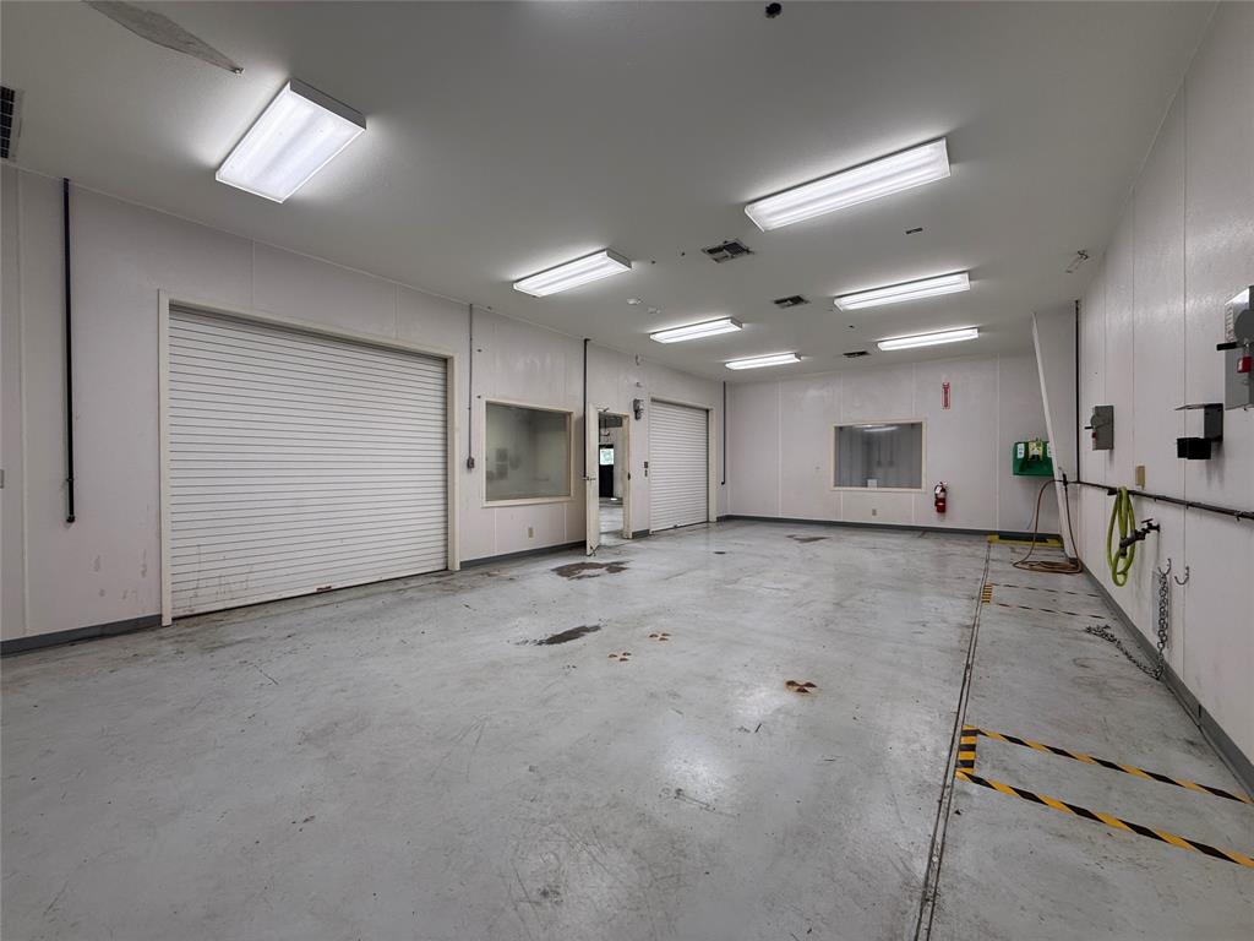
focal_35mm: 14
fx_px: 507
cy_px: 470
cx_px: 627
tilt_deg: +0.1
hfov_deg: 102.1
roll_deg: +0.0
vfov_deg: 85.7
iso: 80
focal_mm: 2.22
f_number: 2.2
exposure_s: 1/120
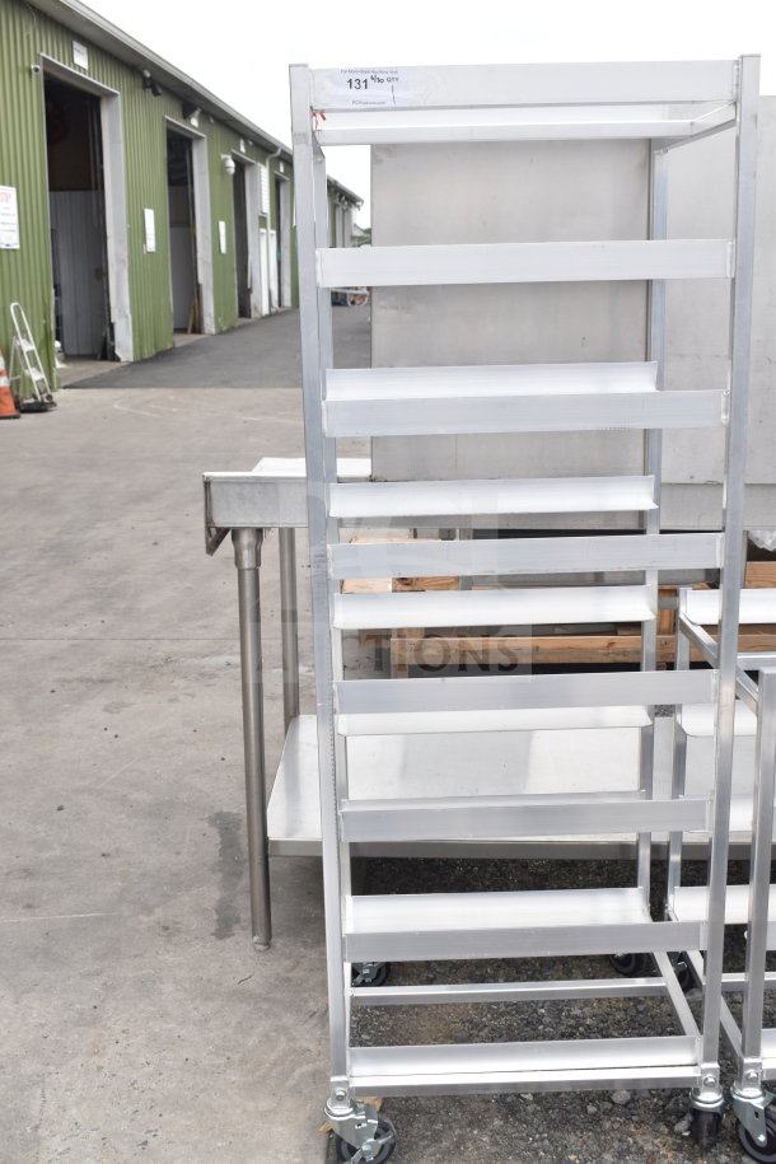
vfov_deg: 49.6
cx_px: 388
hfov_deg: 34.2
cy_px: 582
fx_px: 1261
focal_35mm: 39
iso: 200
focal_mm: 26
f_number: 7.1
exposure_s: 1/160
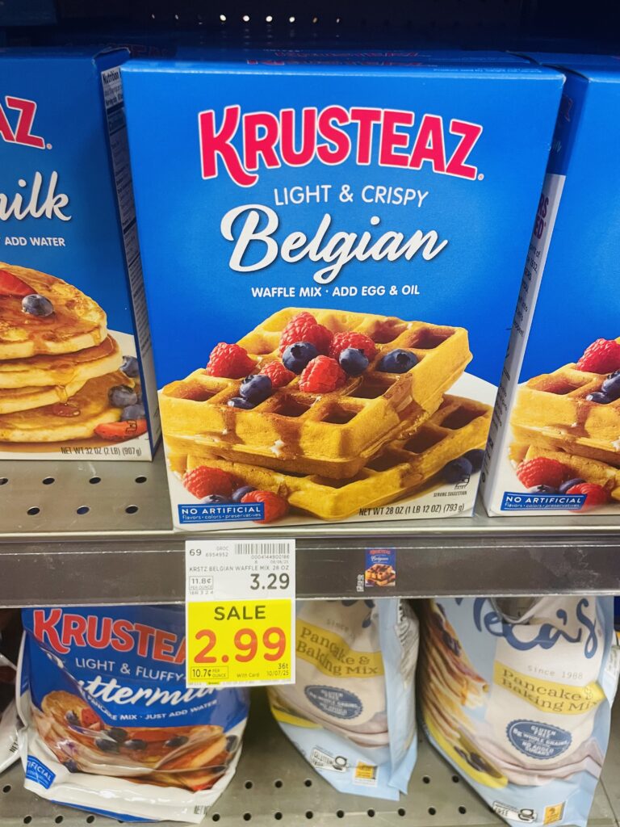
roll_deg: -0.8
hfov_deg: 53.1
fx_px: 621
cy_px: 414
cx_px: 310
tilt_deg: -33.0
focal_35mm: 26
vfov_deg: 67.3
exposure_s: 1/60
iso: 200
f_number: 1.6
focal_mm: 4.2
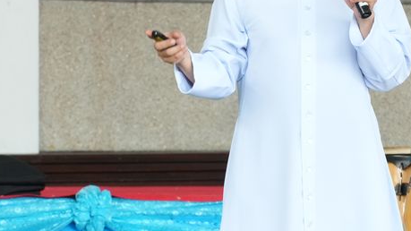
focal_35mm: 520
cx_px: 219
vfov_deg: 2.3
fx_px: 5669
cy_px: 130
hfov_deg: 4.2
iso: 1000
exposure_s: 1/125
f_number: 5.6
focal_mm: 135
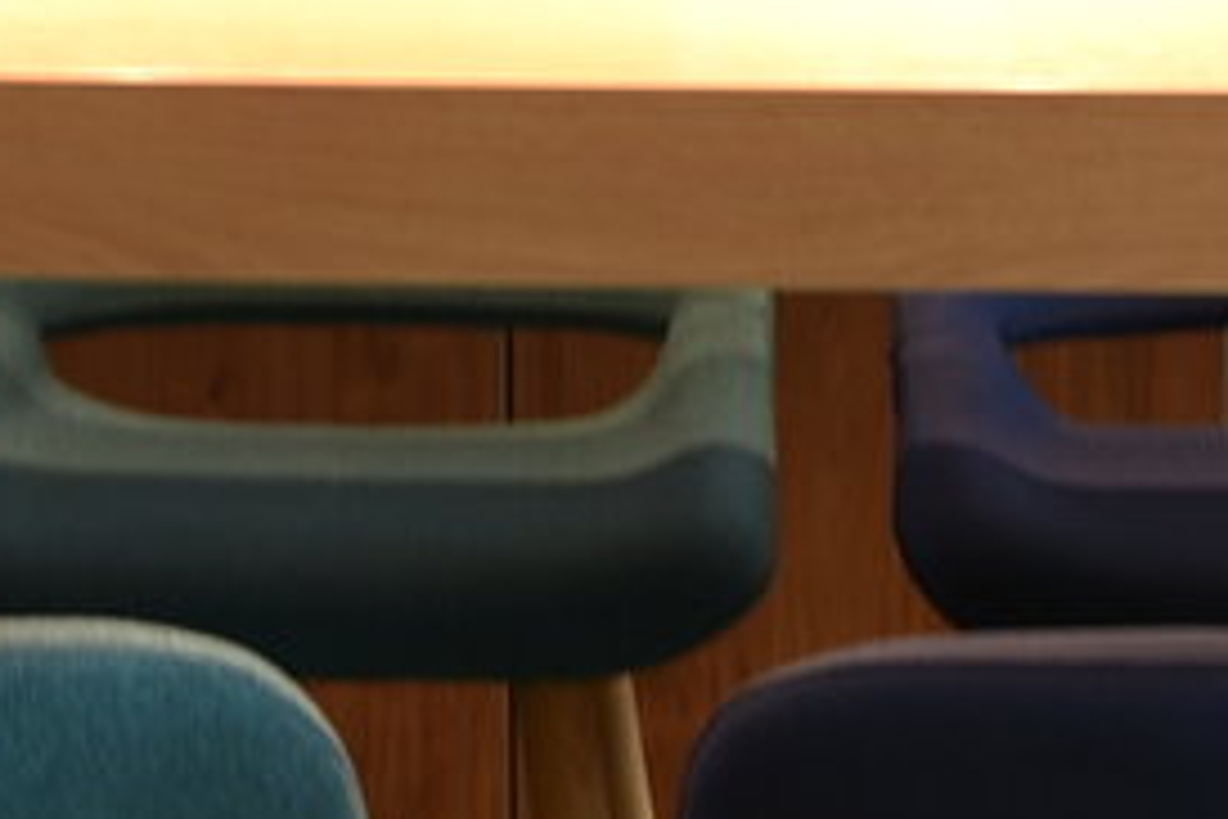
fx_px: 6651
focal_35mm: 195
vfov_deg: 6.9
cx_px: 1017
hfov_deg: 10.5
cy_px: -439
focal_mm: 26
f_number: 2.8
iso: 100
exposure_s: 1/3
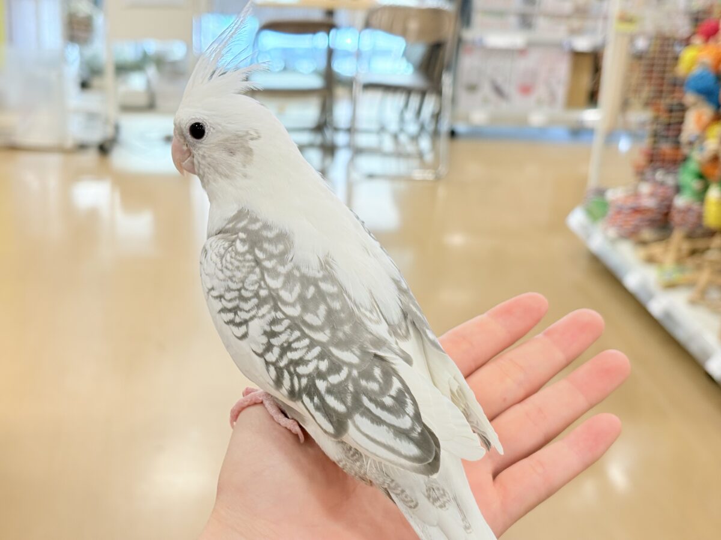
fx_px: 1083
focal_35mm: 52
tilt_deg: -19.9
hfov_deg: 36.8
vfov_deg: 28.0
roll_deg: -3.0
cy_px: 270
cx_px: 360
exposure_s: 1/100
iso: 64
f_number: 1.6
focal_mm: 5.96
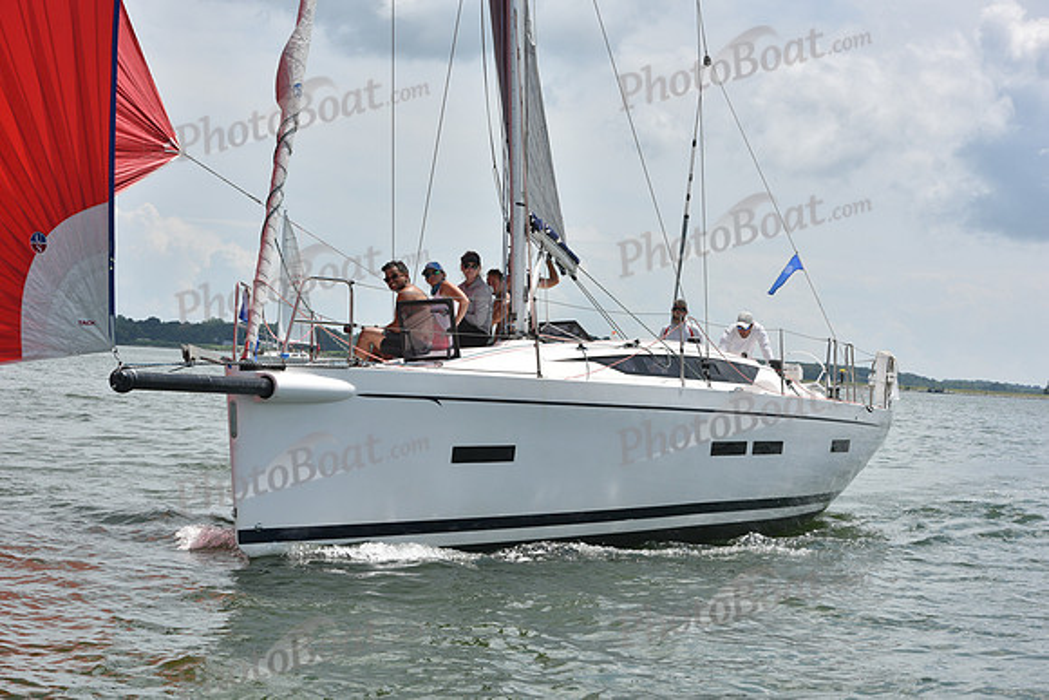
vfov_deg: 19.5
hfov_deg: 28.8
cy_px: 350
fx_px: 2040
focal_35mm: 70
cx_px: 524
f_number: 11
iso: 320
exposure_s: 1/1000
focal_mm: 70
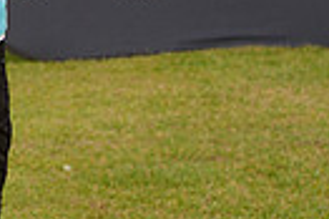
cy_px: -252
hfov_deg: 4.8
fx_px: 3834
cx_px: -306
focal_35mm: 420
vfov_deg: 3.2
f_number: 8
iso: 400
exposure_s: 1/250
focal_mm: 95
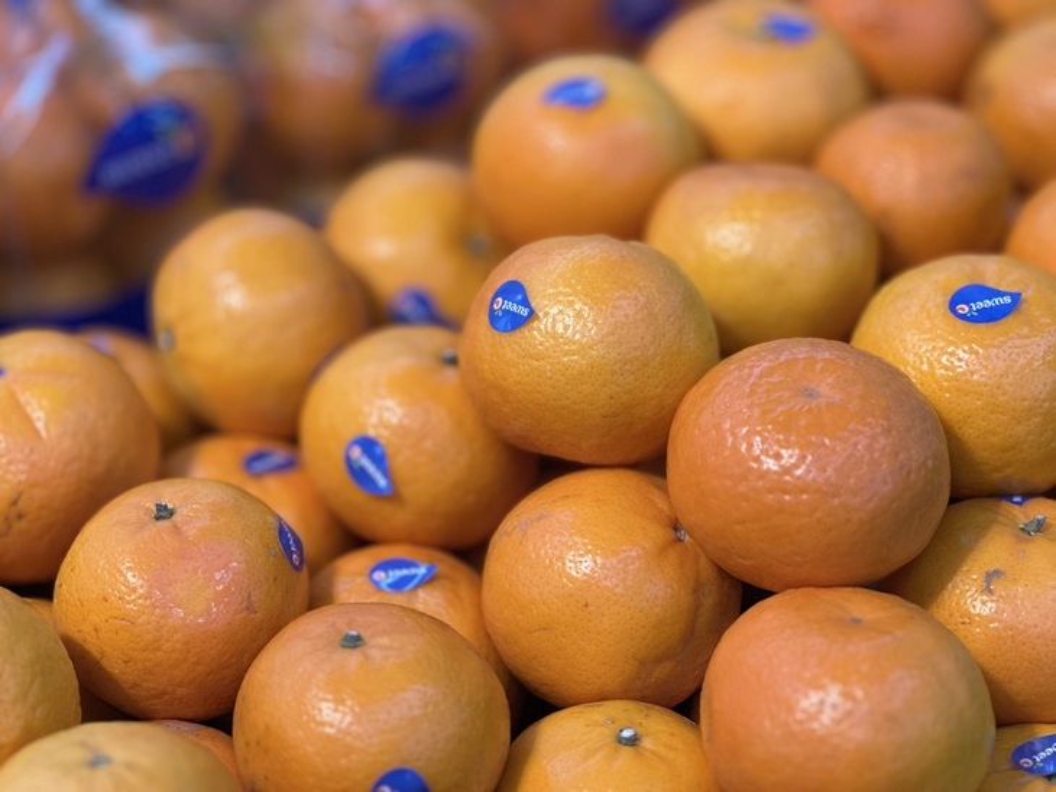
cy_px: 396
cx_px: 528
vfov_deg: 19.1
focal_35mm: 77
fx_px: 2350
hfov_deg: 25.3
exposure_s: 1/121
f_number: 2.8
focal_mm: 9
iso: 125
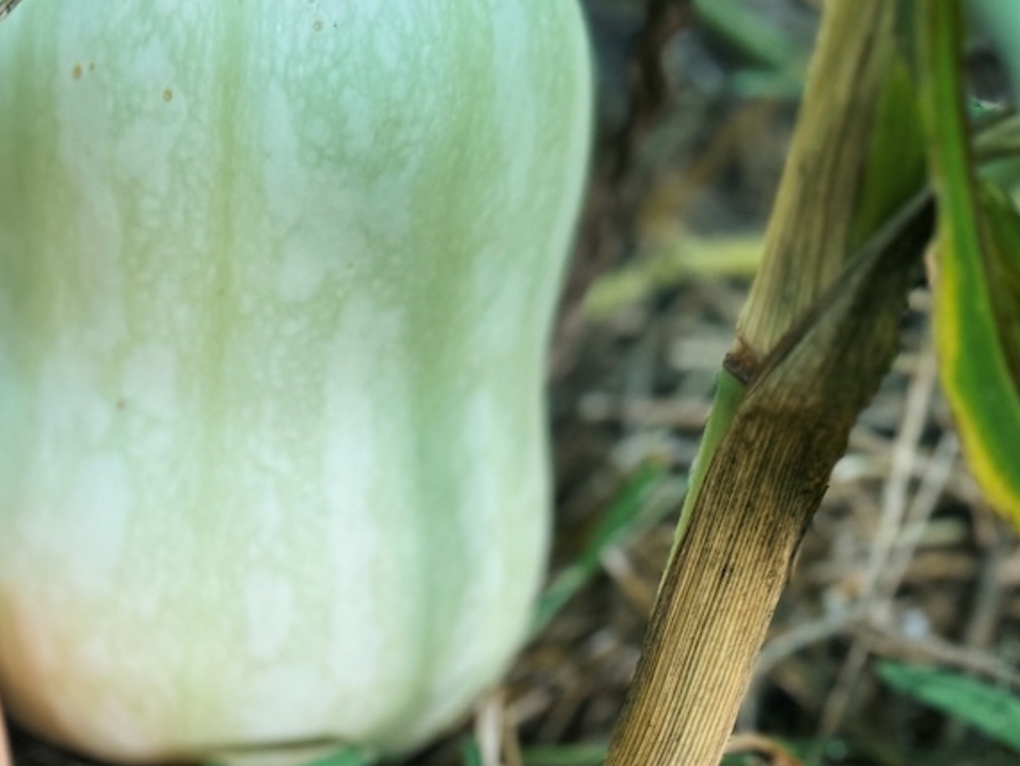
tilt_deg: -45.9
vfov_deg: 22.0
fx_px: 1858
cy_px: 860
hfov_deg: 29.2
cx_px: 57
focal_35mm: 63
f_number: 1.78
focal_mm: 6.76
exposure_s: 1/121
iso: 160
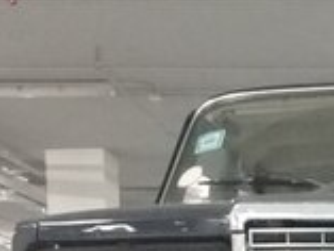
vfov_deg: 10.6
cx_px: 440
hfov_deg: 14.5
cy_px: 473
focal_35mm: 130
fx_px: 1255
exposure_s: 1/17
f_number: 2.2
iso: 500
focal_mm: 3.3
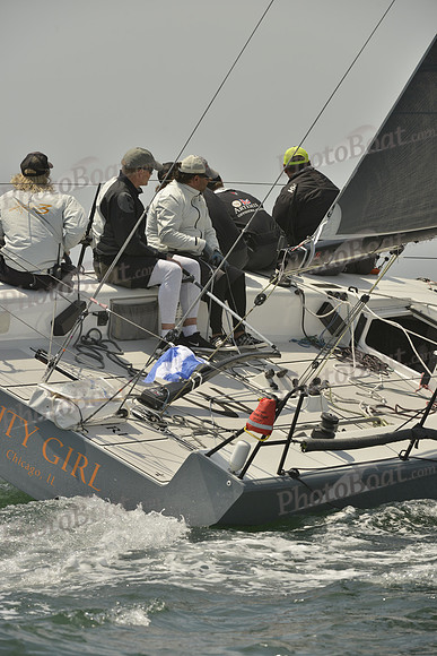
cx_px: 218
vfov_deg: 9.4
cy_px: 328
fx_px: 4003
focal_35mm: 220
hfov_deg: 6.2
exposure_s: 1/1000
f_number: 9
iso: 280
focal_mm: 220
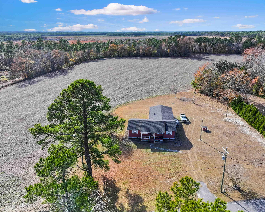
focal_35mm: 26
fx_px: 204
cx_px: 143
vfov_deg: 54.9
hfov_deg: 65.9
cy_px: 102
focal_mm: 12.29
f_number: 8
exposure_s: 1/120
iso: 100
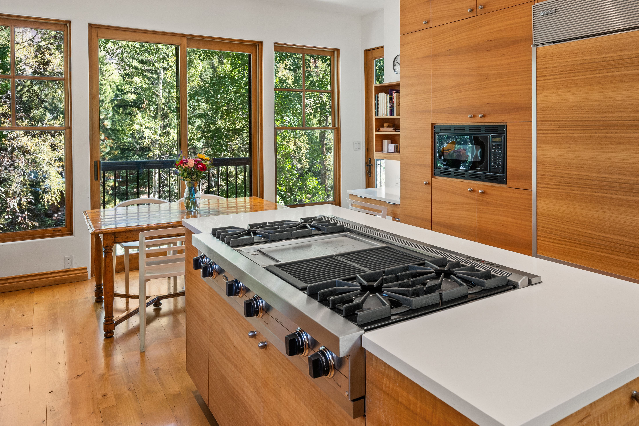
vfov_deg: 48.6
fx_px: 461
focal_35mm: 26
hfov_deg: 69.4
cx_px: 325
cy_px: 139
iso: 320
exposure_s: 1/6
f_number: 7.1
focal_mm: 19
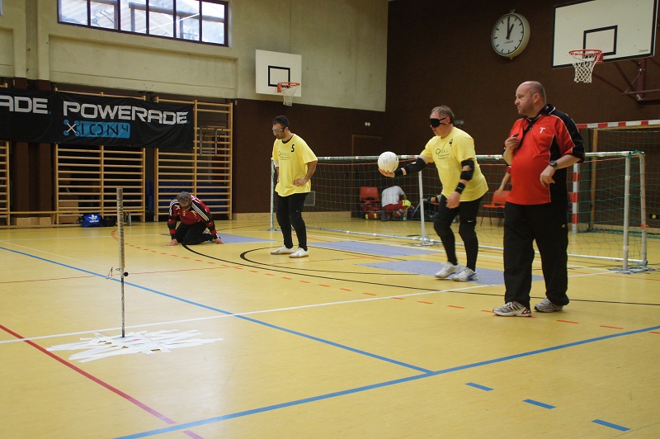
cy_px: 220
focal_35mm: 42
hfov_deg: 46.4
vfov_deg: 31.8
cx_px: 330
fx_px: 769
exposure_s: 1/80
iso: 1600
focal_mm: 28
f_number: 4
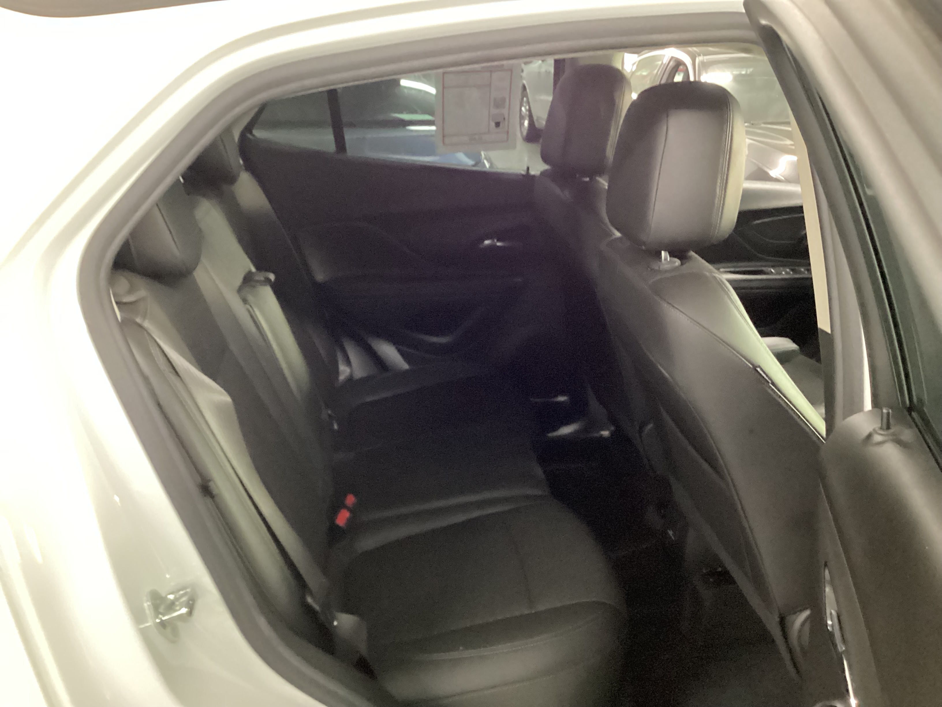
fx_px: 844
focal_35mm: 31
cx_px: 471
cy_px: 354
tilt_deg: -22.3
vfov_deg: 45.4
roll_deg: -0.4
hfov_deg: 58.4
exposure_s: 1/17
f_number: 2.4
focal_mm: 3.3
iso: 640
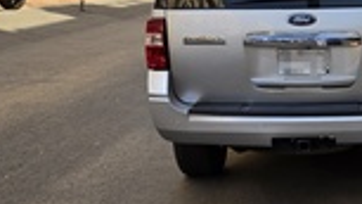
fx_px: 720
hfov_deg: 27.3
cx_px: 321
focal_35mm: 75
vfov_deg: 16.1
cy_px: 106
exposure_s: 1/10000
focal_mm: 6.5
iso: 64
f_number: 1.4
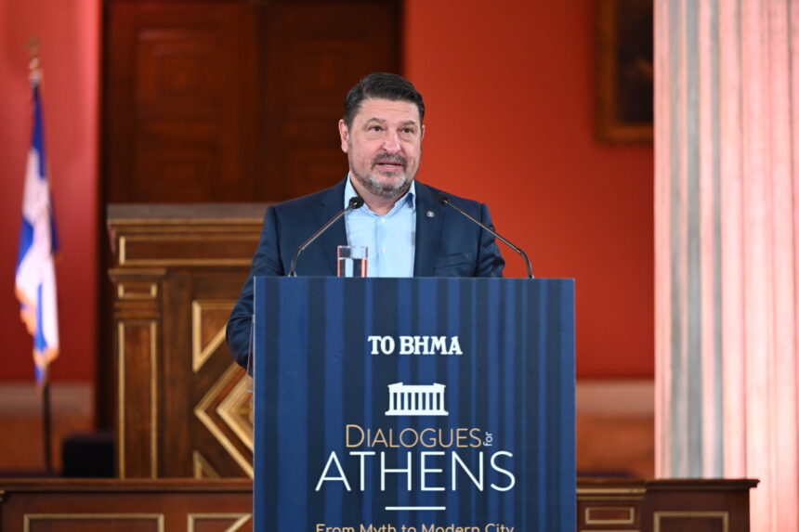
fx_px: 2995
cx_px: 400
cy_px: 266
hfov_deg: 15.2
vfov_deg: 10.2
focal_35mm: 135
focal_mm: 135
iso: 1800
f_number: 2.8
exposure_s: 1/125
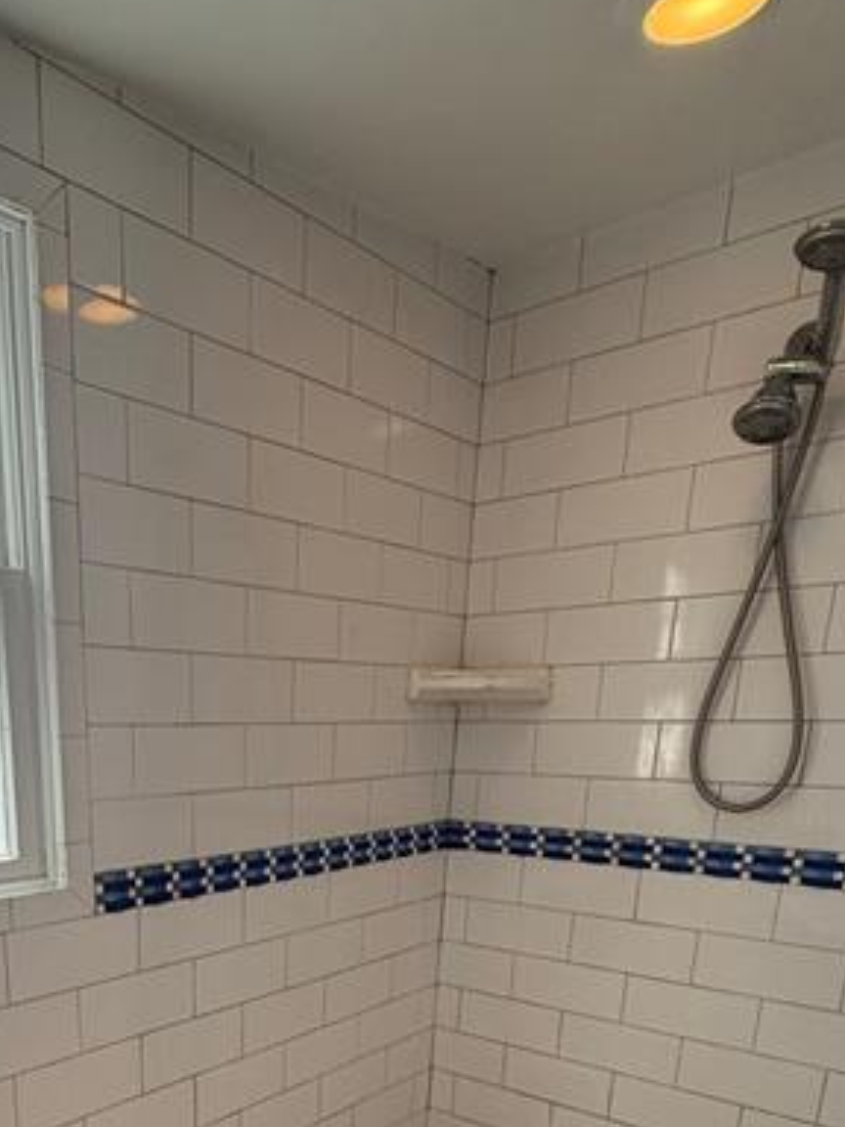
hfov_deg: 48.0
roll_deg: -1.3
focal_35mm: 28
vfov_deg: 55.9
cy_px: 989
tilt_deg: -15.4
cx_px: 220
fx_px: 911
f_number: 2.2
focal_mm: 2.22
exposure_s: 1/120
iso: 100
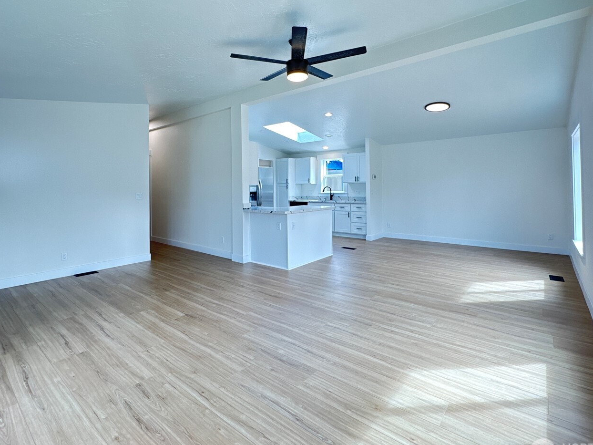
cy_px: 184
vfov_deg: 71.0
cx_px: 272
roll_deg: +0.4
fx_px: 308
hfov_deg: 87.6
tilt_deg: +0.6
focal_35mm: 18
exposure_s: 1/60
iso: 160
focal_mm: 2.22
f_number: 2.2
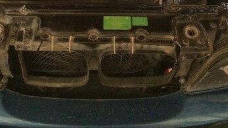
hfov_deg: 34.3
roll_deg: +0.6
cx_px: 100
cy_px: -36
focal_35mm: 61
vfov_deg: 18.4
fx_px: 369
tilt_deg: -38.2
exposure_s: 1/17
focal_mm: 4.15
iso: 400
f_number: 2.2
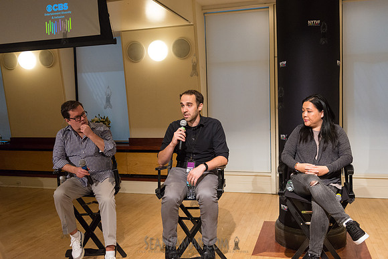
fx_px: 377
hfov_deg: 54.4
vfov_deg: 37.9
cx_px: 194
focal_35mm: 35
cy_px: 130
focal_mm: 35
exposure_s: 1/640
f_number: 3.5
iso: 3200
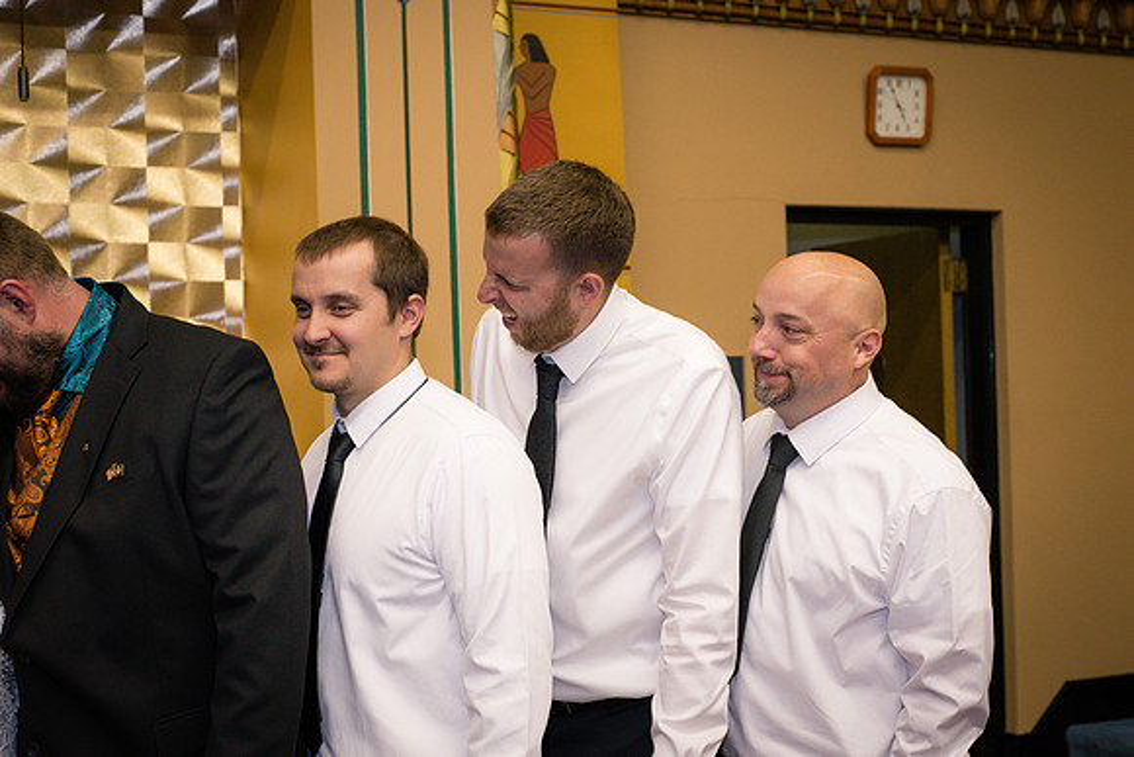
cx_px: 585
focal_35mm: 53
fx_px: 1665
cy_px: 378
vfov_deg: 25.6
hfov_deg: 37.6
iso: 800
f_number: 5
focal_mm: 50
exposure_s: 1/125
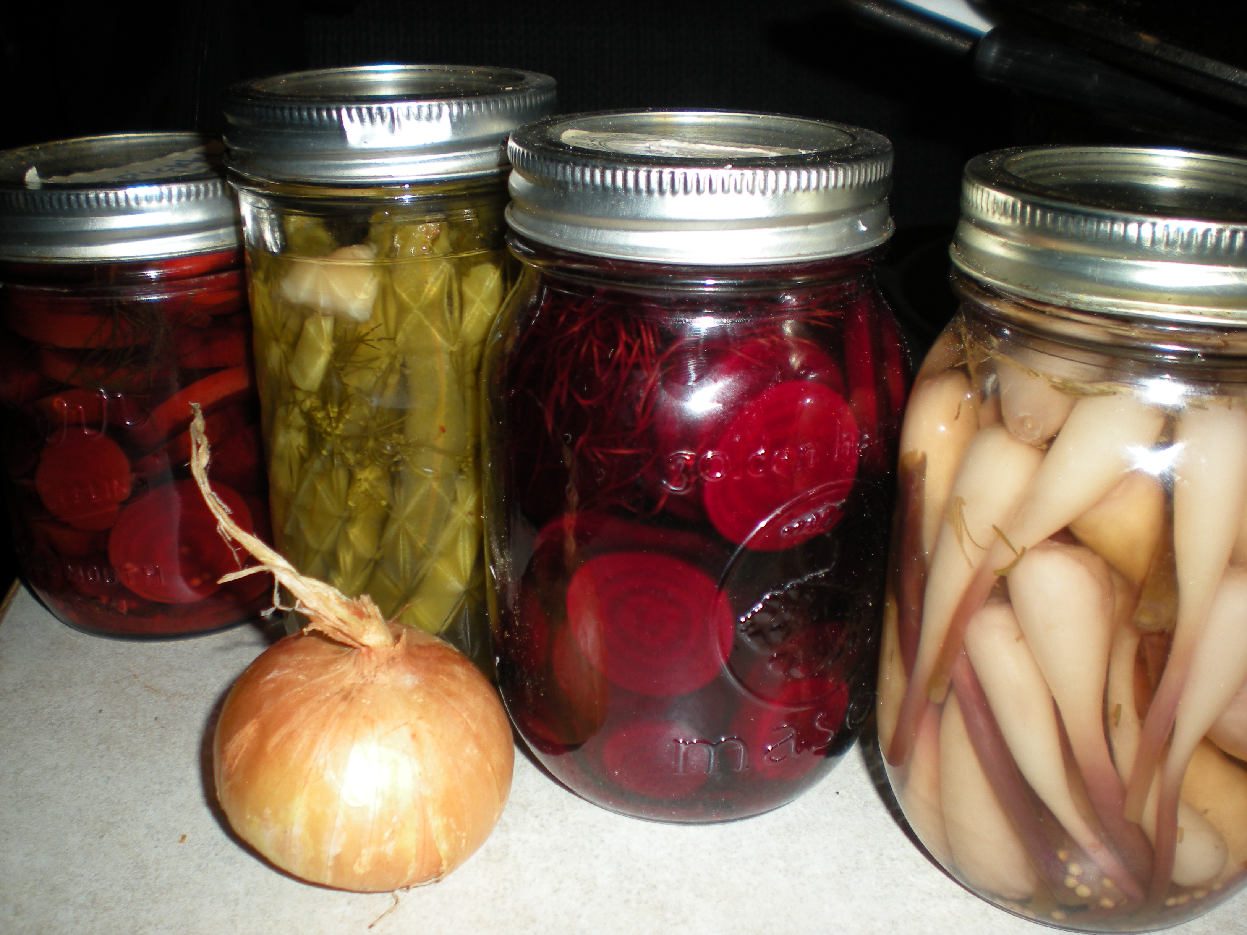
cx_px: 624
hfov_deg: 49.0
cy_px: 468
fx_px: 1369
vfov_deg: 37.7
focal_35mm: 38
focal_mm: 6.3
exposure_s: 1/60
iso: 64
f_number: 3.1
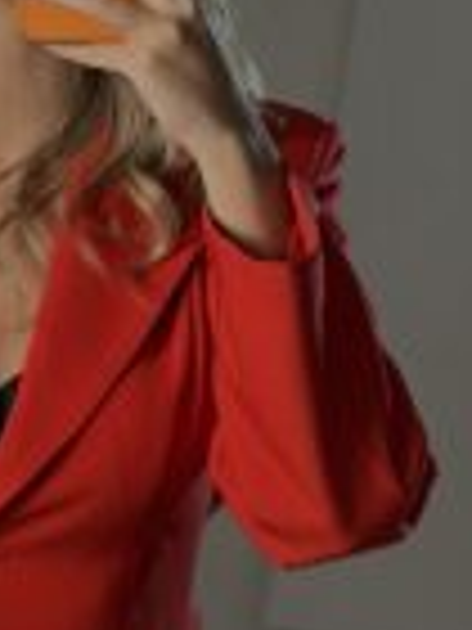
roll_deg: -8.7
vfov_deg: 14.4
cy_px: 441
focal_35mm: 137
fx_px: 2491
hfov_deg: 10.6
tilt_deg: -11.9
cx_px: -126
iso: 64
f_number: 1.78
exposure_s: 1/50
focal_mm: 6.76
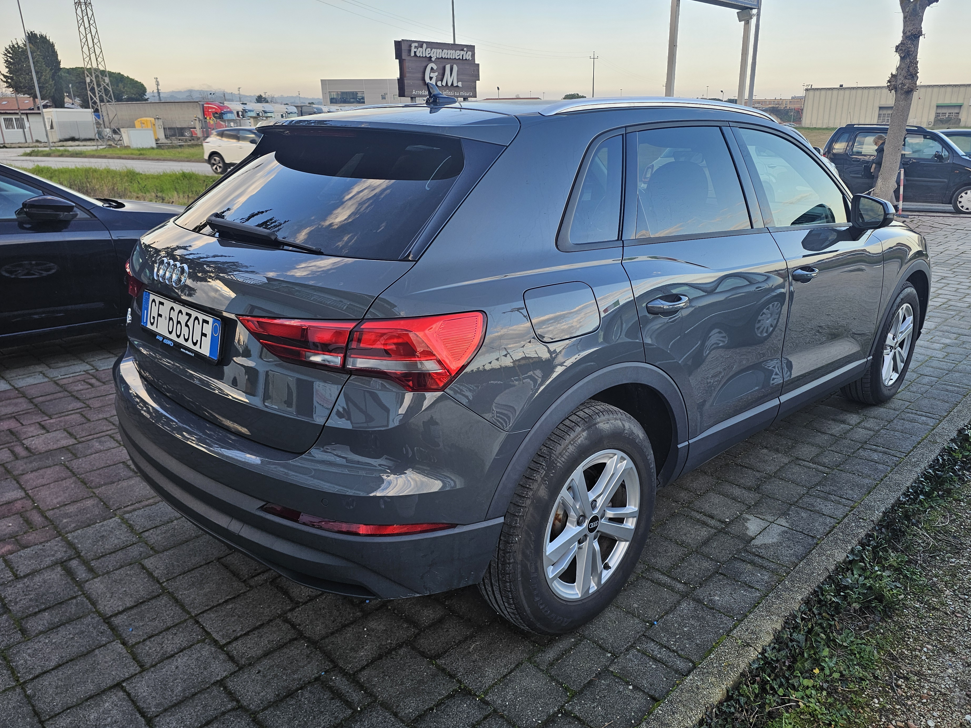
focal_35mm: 25
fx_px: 701
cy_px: 370
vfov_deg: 54.9
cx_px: 527
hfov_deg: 69.3
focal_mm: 6.3
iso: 32
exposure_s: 1/180
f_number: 1.7
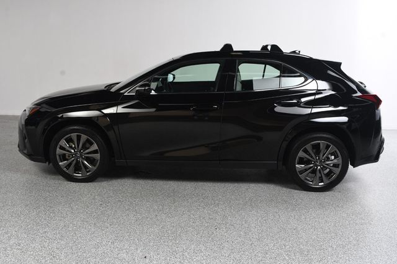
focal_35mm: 33
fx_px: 364
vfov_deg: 39.9
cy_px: 132
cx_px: 198
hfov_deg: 57.2
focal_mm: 22
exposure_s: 1/160
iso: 100
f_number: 9
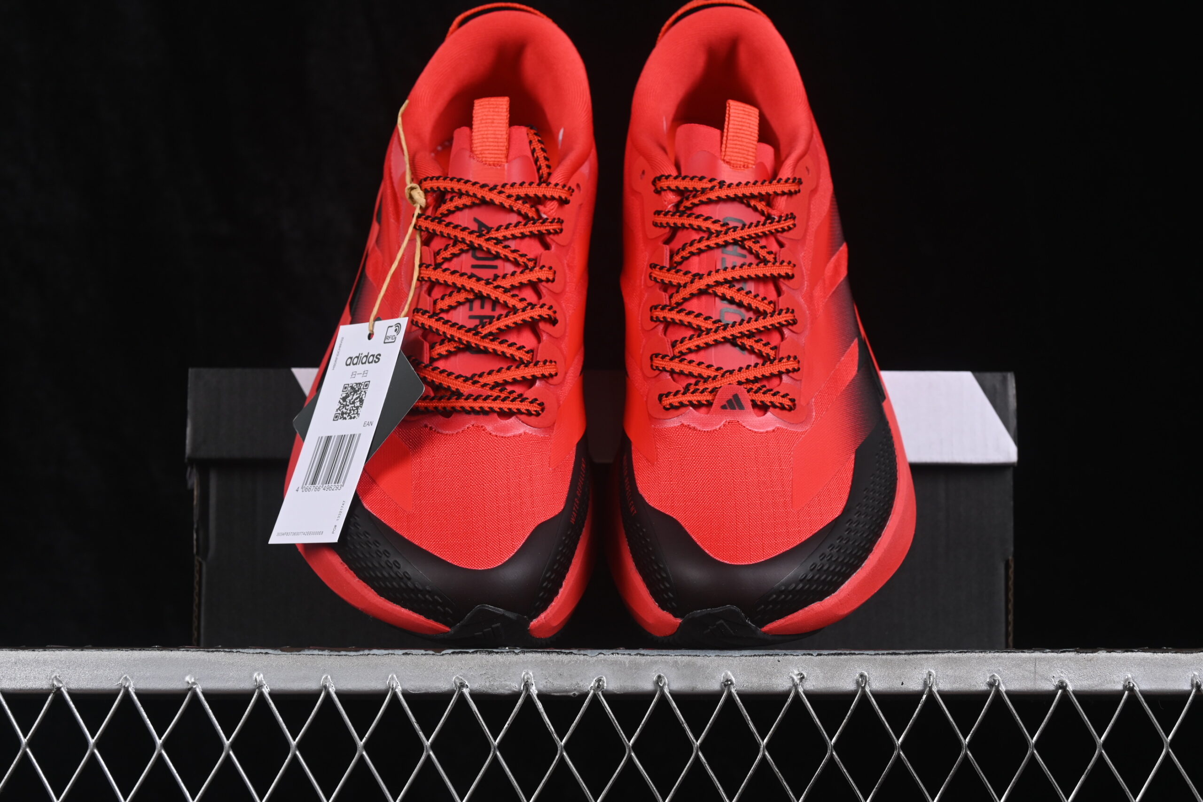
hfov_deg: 27.0
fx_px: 2506
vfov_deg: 18.2
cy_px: 401
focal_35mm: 75
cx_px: 602
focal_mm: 50
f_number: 8
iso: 160
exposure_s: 1/60
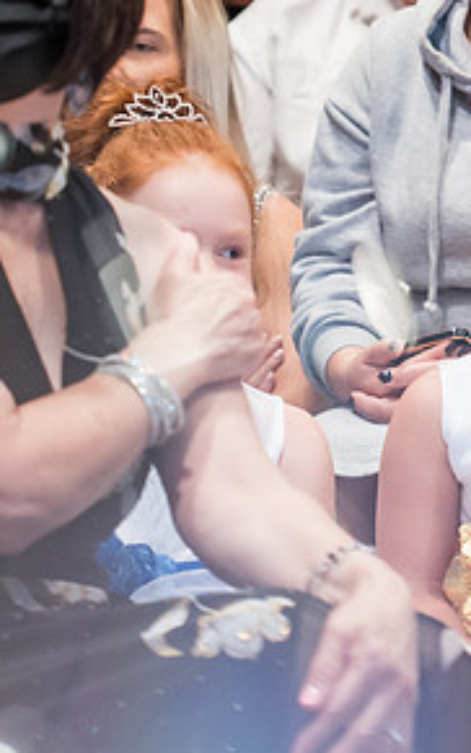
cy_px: 286
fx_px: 4167
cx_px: 745
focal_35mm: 203
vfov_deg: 10.3
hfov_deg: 6.4
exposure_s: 1/80
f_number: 3.2
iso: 1600
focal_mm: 100
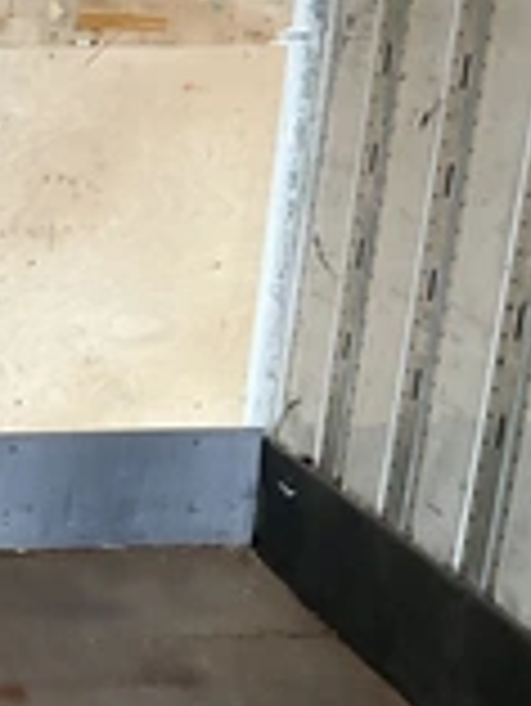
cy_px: 486
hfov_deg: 18.1
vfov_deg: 26.1
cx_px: -220
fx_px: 1511
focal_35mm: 74
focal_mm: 3
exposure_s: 1/60
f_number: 1.8
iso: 160
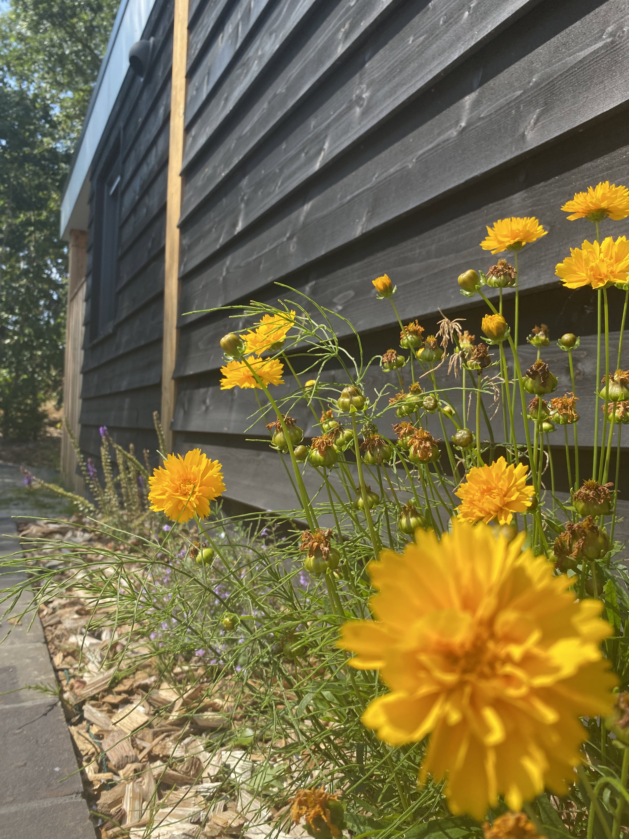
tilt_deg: +2.0
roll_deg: -1.3
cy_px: 420
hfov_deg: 53.1
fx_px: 630
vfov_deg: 67.3
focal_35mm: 26
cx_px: 314
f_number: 1.8
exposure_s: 1/1447
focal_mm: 4.25
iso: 32
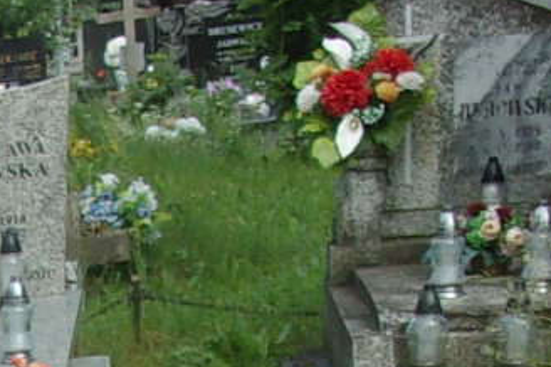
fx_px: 2783
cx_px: -447
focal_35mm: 182
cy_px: 1005
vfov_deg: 6.9
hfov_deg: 10.6
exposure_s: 1/200
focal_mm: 5.1
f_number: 3.9
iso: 80
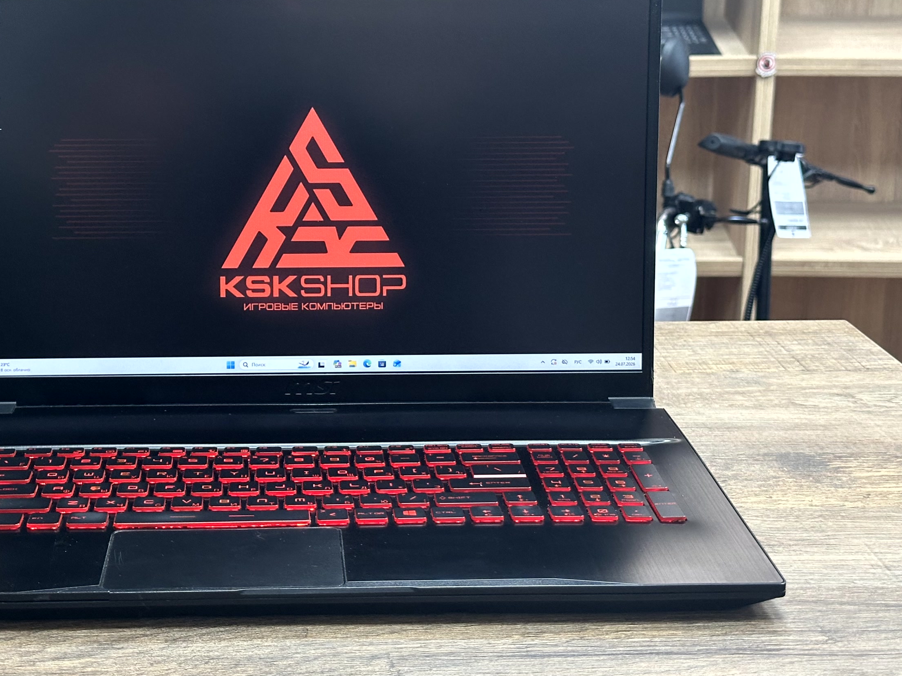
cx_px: 308
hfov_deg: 30.1
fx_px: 1668
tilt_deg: -14.1
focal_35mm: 64
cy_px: 296
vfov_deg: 22.9
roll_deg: -0.5
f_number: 1.78
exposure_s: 1/50
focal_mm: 6.86
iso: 250
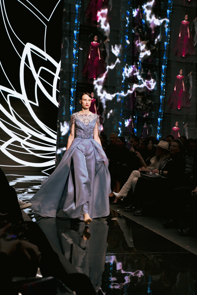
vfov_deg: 35.6
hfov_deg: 24.2
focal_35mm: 56
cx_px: 98
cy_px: 148
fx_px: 460
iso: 2000
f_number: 5
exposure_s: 1/125
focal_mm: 56
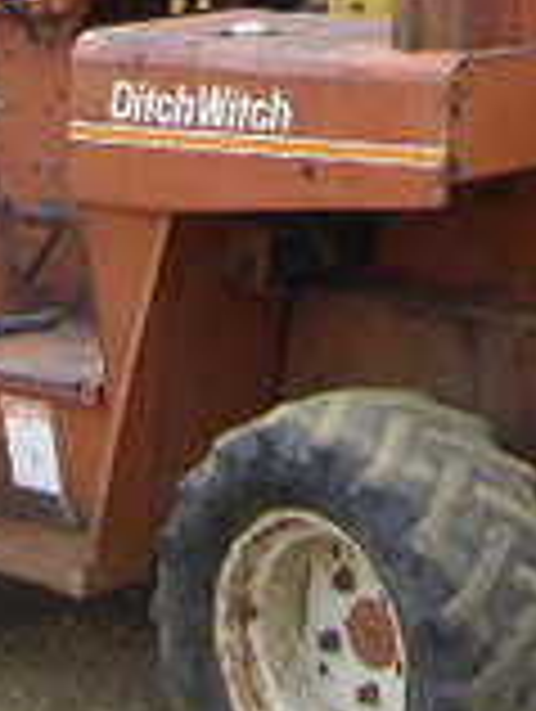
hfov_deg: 7.7
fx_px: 3953
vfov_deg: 10.1
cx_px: 473
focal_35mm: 192
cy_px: -184
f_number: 3.5
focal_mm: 6.3
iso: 64
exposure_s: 1/250
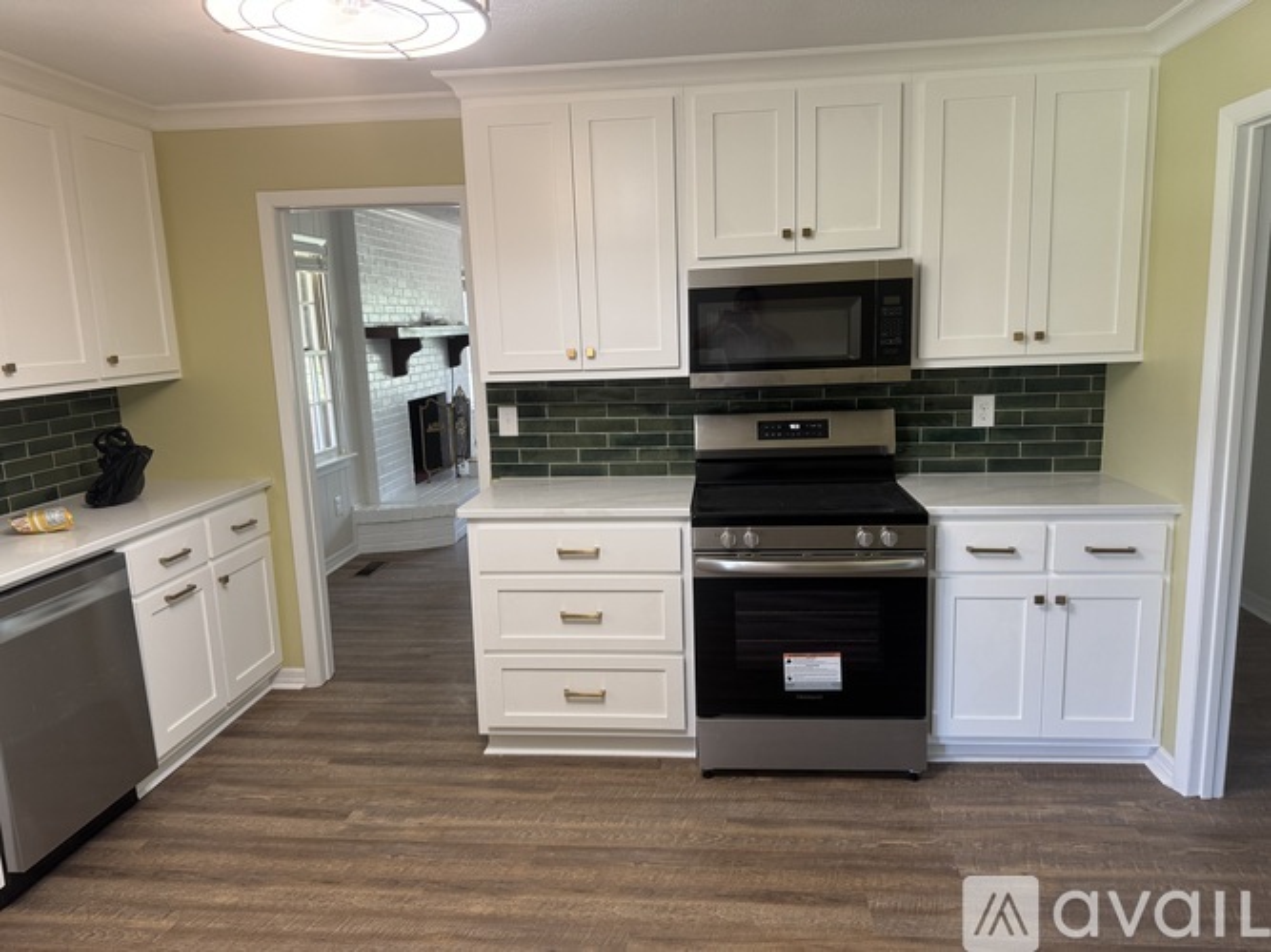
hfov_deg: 71.6
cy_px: 476
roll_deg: +1.6
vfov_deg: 56.8
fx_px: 881
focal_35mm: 24
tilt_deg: -10.9
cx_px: 636
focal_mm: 6.76
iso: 200
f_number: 1.78
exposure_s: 1/120
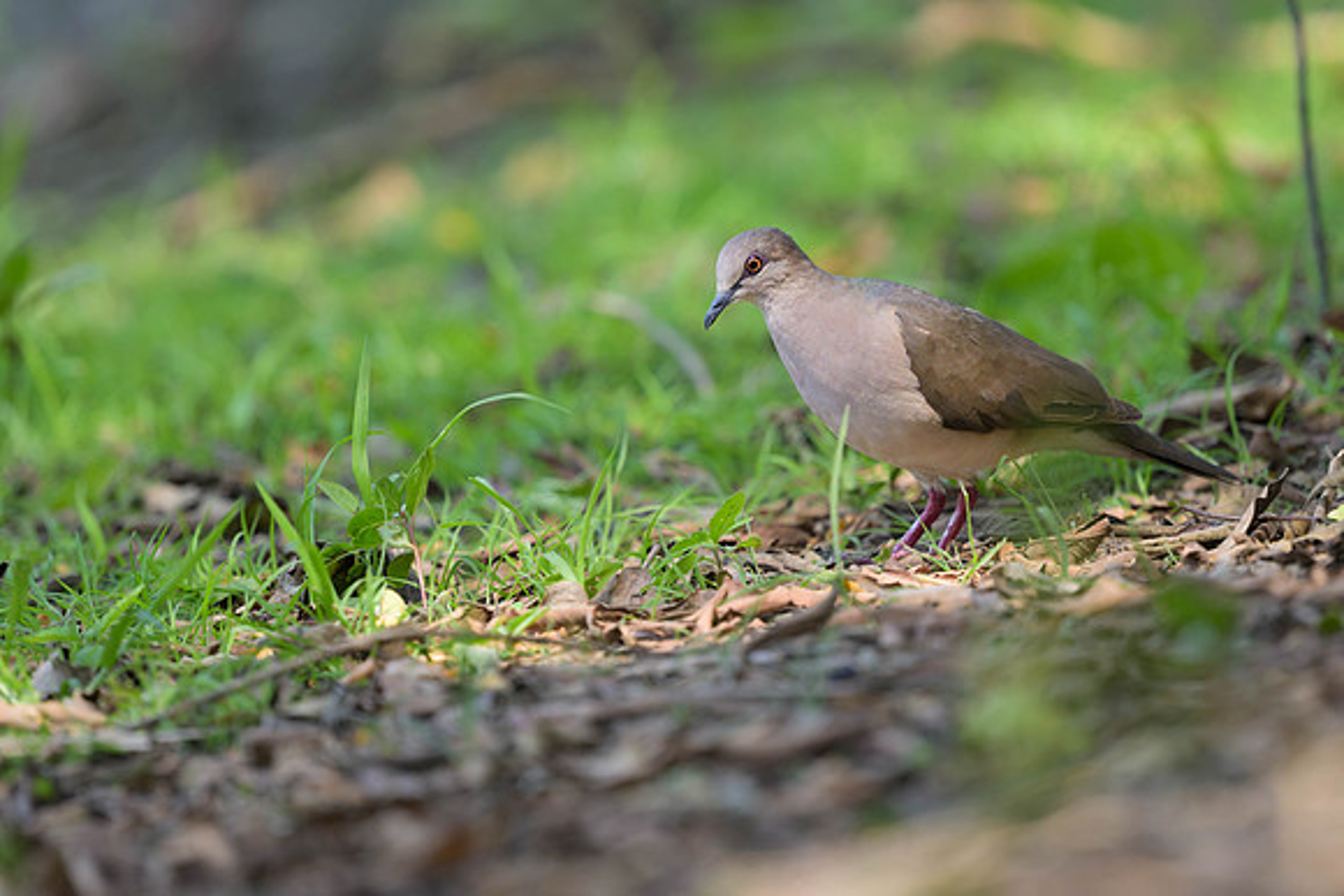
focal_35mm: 785
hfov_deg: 2.6
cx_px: 728
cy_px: 310
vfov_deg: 1.8
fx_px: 29299
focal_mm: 400
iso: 160
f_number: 2.8
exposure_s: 1/640
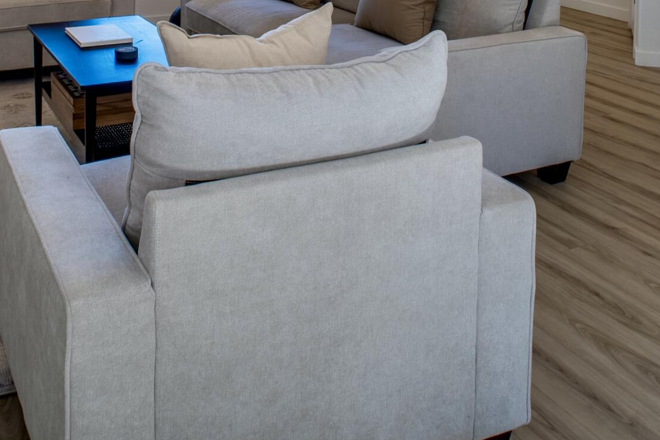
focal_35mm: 44
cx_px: 293
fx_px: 813
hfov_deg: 44.1
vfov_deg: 25.8
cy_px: -138
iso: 100
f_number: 8
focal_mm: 11
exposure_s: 1/13
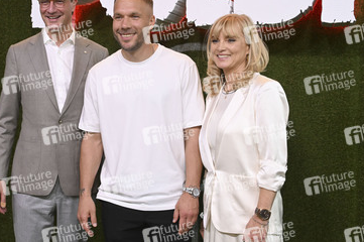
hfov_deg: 36.1
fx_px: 556
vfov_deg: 24.6
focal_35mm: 55
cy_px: 108
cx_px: 142
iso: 1600
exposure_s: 1/250
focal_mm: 44
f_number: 5
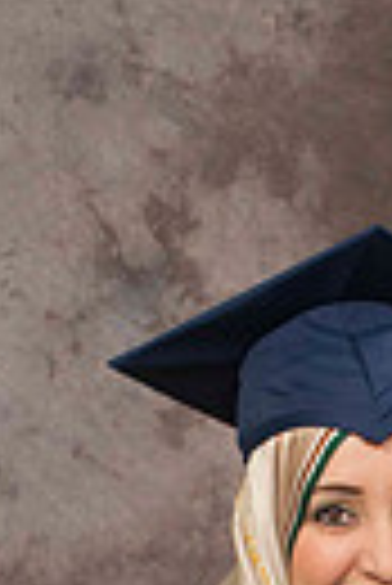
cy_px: 1004
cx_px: 502
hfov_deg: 5.5
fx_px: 4056
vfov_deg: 8.0
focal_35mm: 249
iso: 250
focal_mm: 48
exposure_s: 1/100
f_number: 5.6
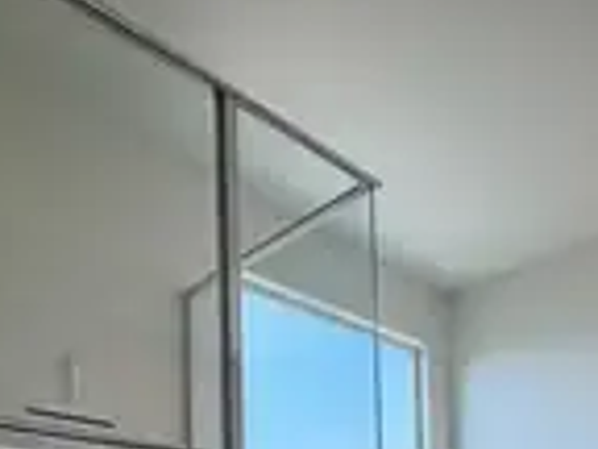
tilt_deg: +1.9
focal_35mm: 39
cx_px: 469
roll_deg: +1.8
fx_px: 674
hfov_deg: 45.7
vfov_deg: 29.9
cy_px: 574
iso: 64
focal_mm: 2.22
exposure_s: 1/120
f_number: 2.2
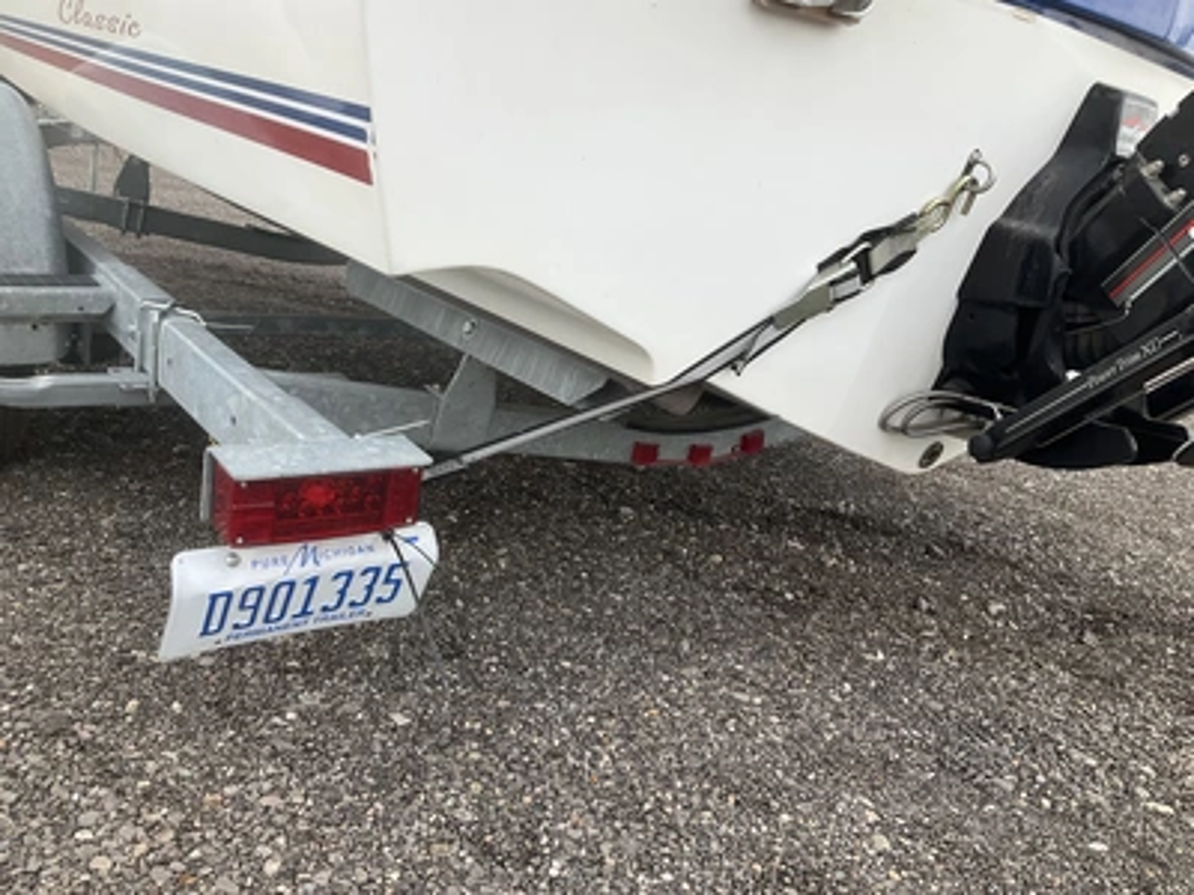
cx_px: 597
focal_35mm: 29
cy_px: 448
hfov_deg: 61.7
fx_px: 1000
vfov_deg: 48.2
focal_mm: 3
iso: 25
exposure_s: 1/816
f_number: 1.8
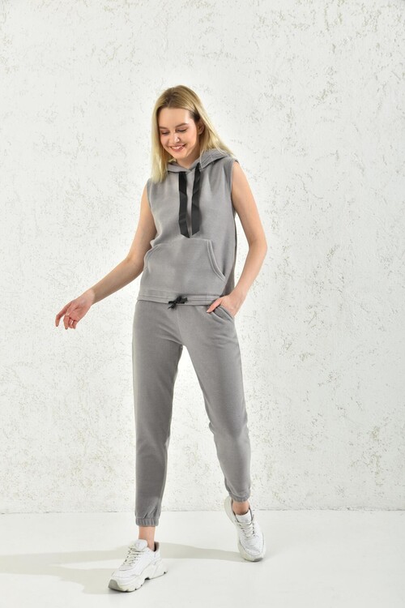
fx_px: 810
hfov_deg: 28.1
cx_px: 202
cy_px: 304
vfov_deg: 41.1
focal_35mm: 48
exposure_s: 1/160
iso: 100
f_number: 7.1
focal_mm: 48
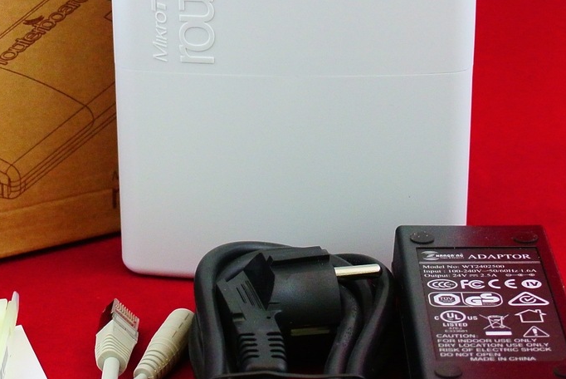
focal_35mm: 115
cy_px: 205
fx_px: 1810
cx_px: 215
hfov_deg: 17.8
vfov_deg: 11.9
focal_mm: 18.5
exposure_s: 1/30
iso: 720
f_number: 2.8
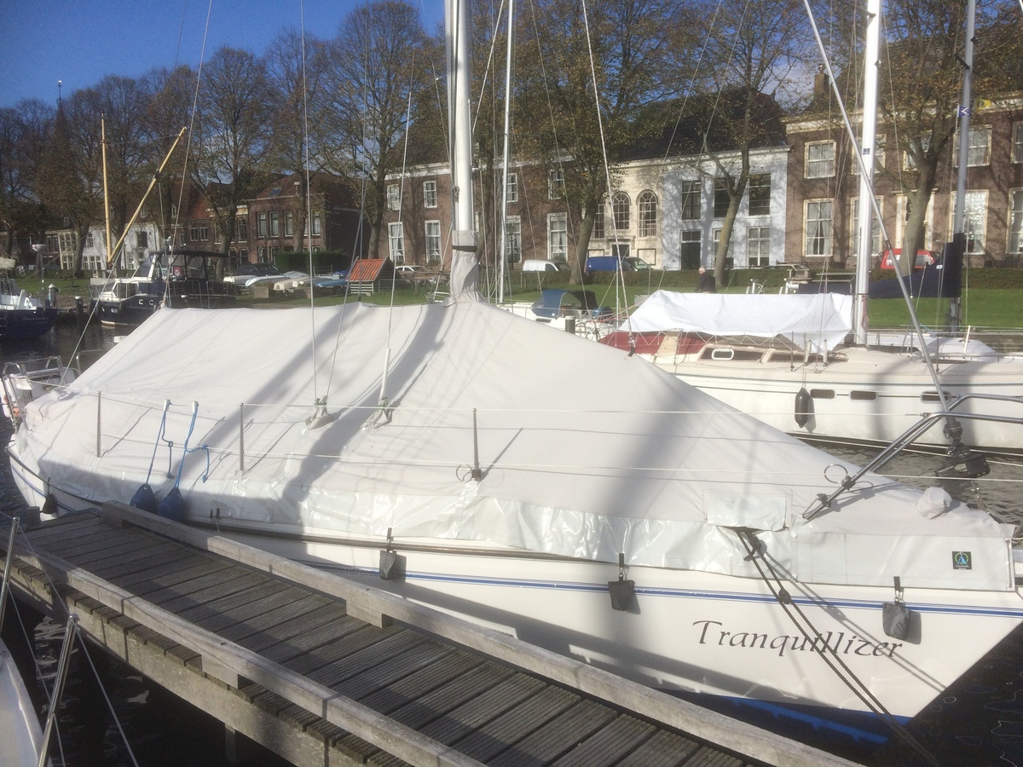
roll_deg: -0.5
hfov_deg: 61.7
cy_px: 384
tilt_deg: -8.0
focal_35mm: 29
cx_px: 512
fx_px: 857
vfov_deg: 48.2
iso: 32
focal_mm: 4.15
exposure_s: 1/3425
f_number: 2.2
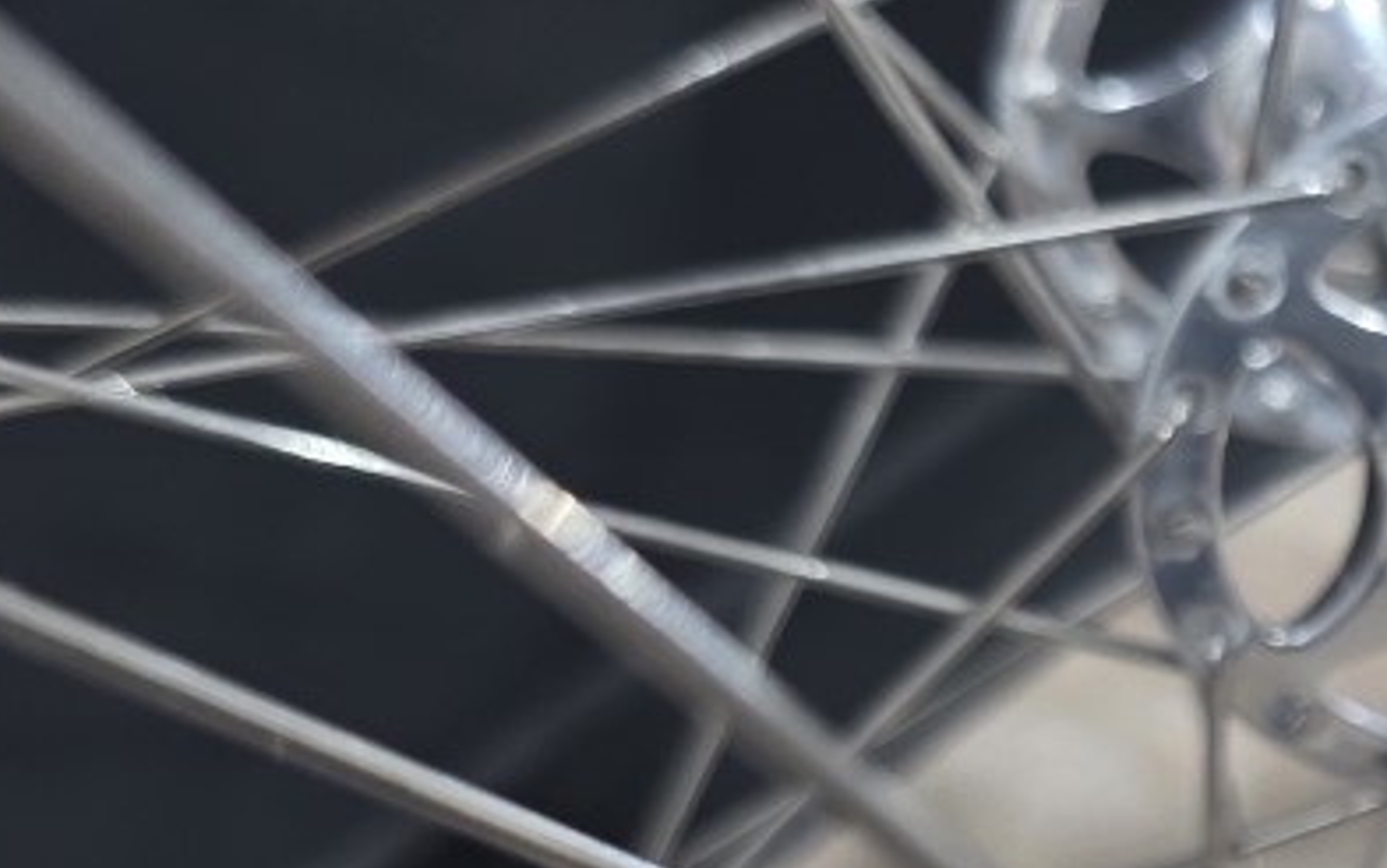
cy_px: 951
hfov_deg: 20.2
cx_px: 1863
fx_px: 3517
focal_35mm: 93
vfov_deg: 13.8
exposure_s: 1/100
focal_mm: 6.3
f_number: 1.7
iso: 320
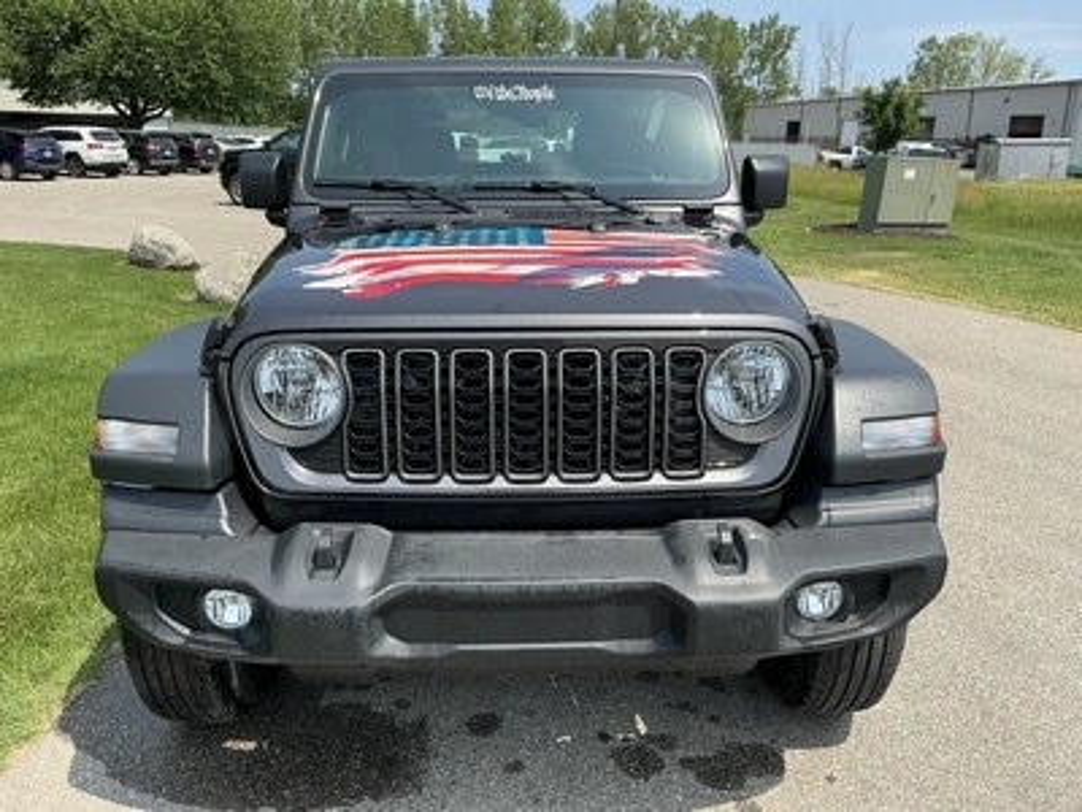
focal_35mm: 28
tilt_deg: -16.2
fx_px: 875
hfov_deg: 63.4
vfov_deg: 49.7
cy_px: 406
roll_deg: -1.6
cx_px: 541
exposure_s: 1/1144
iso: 25
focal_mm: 3
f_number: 1.8
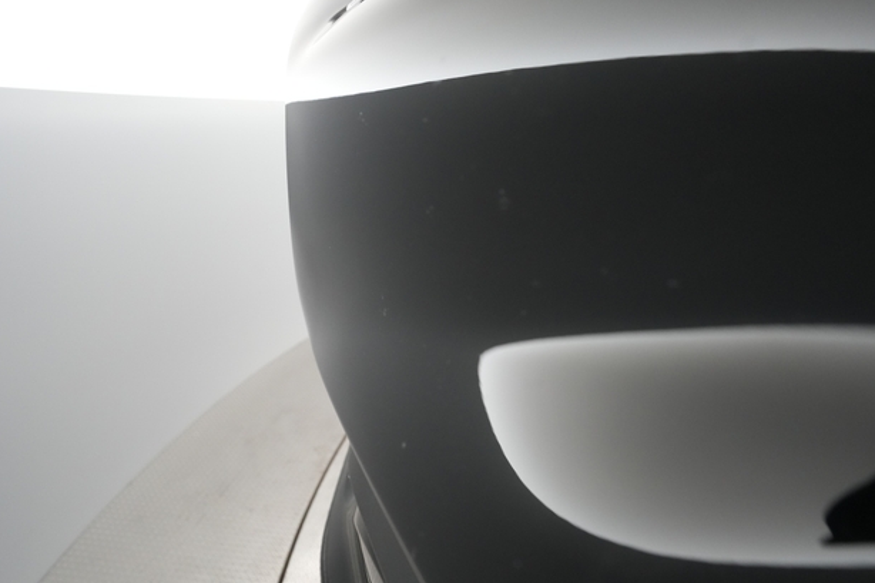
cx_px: 452
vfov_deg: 51.2
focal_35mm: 25
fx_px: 607
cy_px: 302
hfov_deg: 71.5
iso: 5000
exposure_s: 1/100
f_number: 5
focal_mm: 24
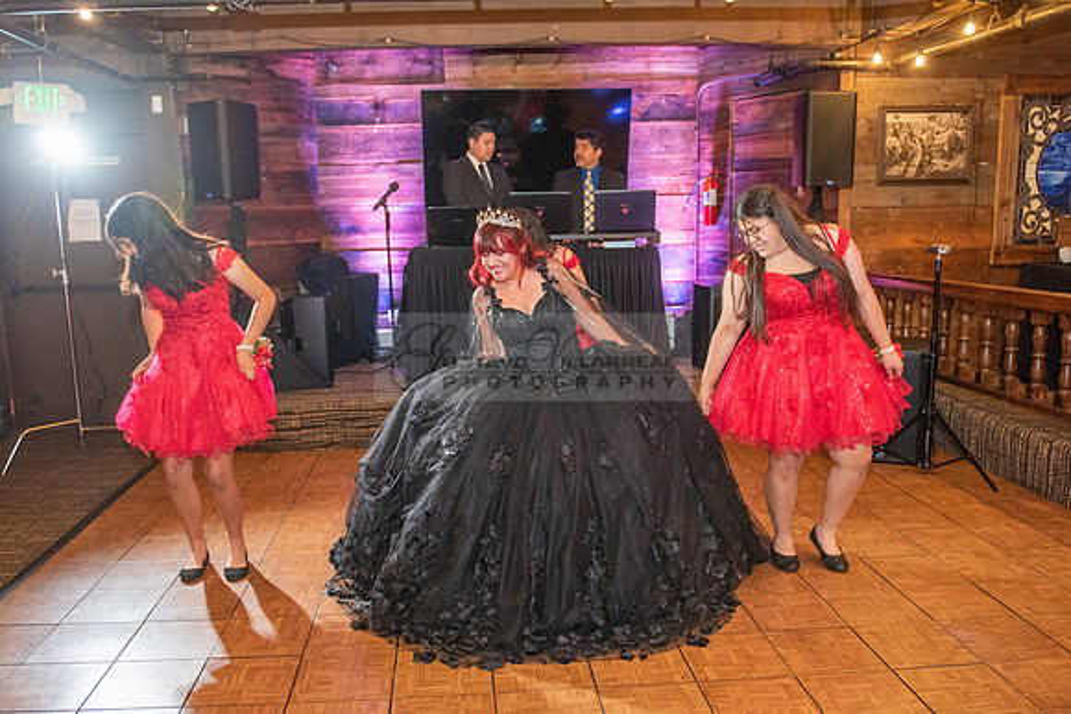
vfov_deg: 43.1
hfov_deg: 61.2
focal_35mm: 30
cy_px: 385
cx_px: 512
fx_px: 905
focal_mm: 24
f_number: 2.8
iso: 1250
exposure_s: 1/160
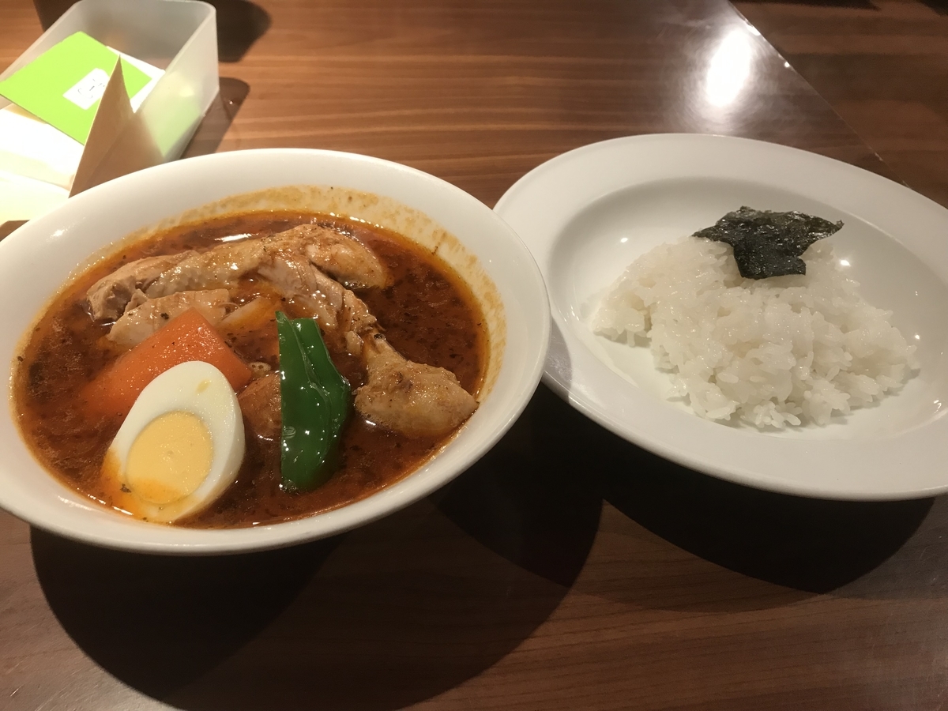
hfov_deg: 63.4
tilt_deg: -43.1
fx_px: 767
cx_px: 474
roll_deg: -4.0
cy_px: 356
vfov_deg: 49.7
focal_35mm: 28
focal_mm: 3.99
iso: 40
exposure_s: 1/17
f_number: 1.8
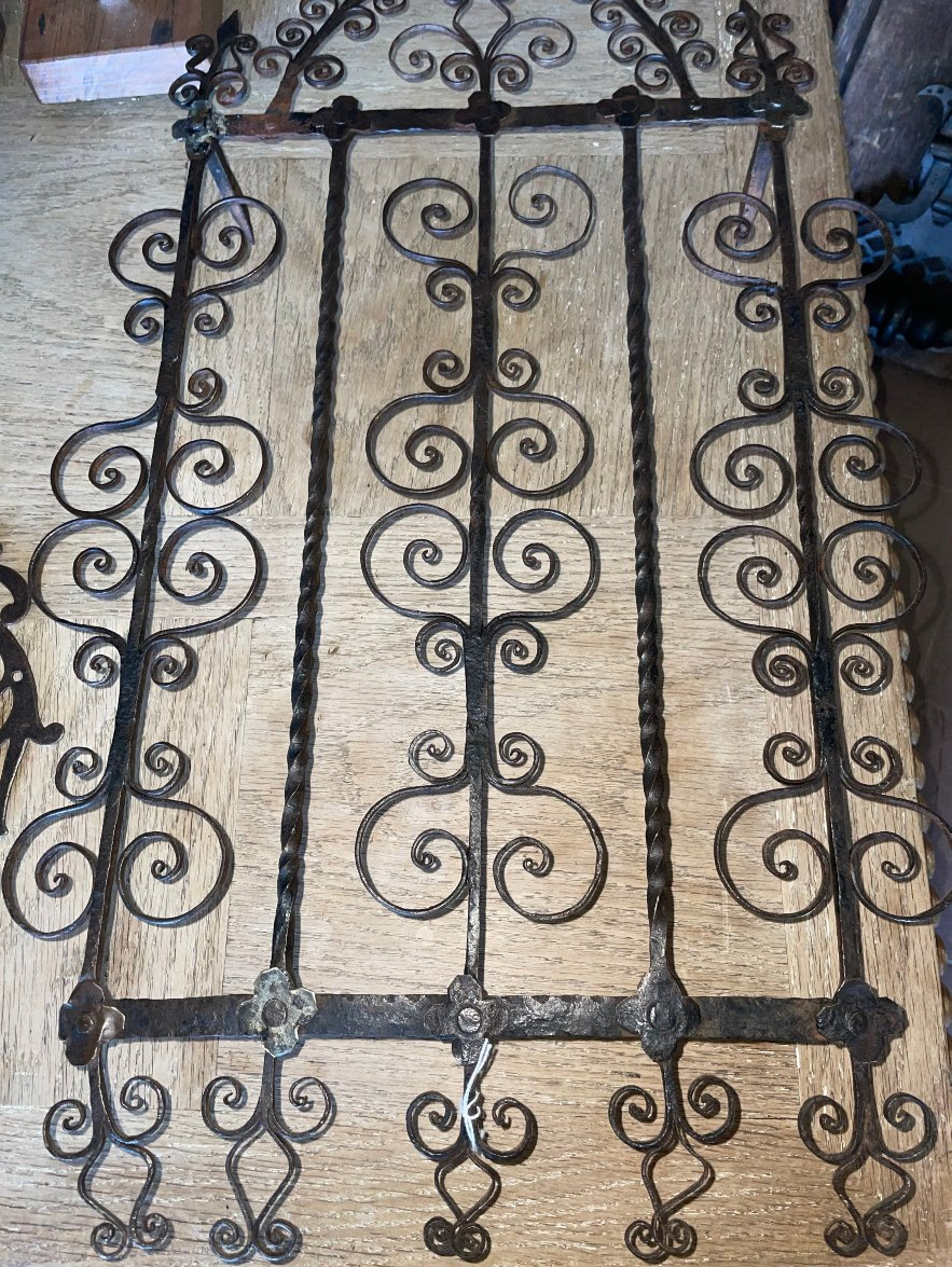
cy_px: 634
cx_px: 476
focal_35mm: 26
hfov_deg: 53.1
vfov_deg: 67.3
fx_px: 952
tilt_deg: -73.2
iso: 50
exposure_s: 1/25
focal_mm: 4.2
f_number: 1.6
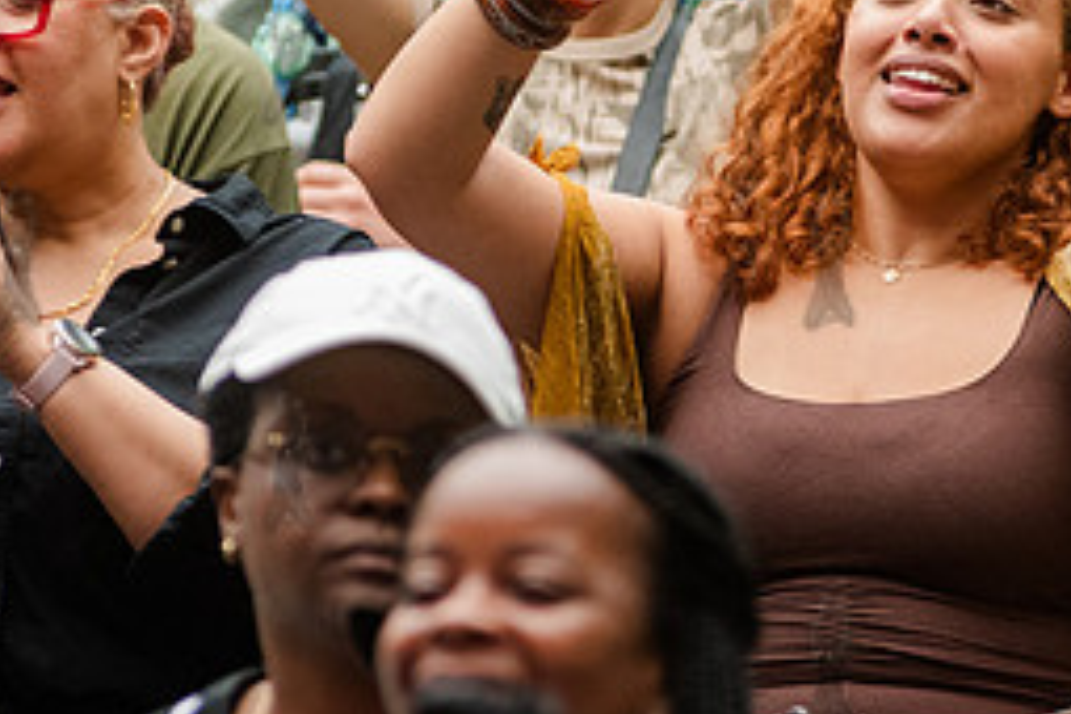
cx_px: 906
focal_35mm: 577
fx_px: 17164
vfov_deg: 2.4
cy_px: 290
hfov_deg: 3.6
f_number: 4
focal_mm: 200
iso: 3200
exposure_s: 1/400
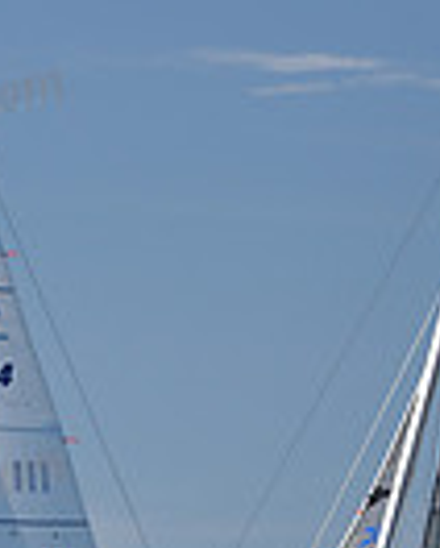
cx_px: 280
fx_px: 10020
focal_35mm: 617
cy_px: 685
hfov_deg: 2.5
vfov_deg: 3.1
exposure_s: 1/1000
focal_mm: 150
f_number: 3.5
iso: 200
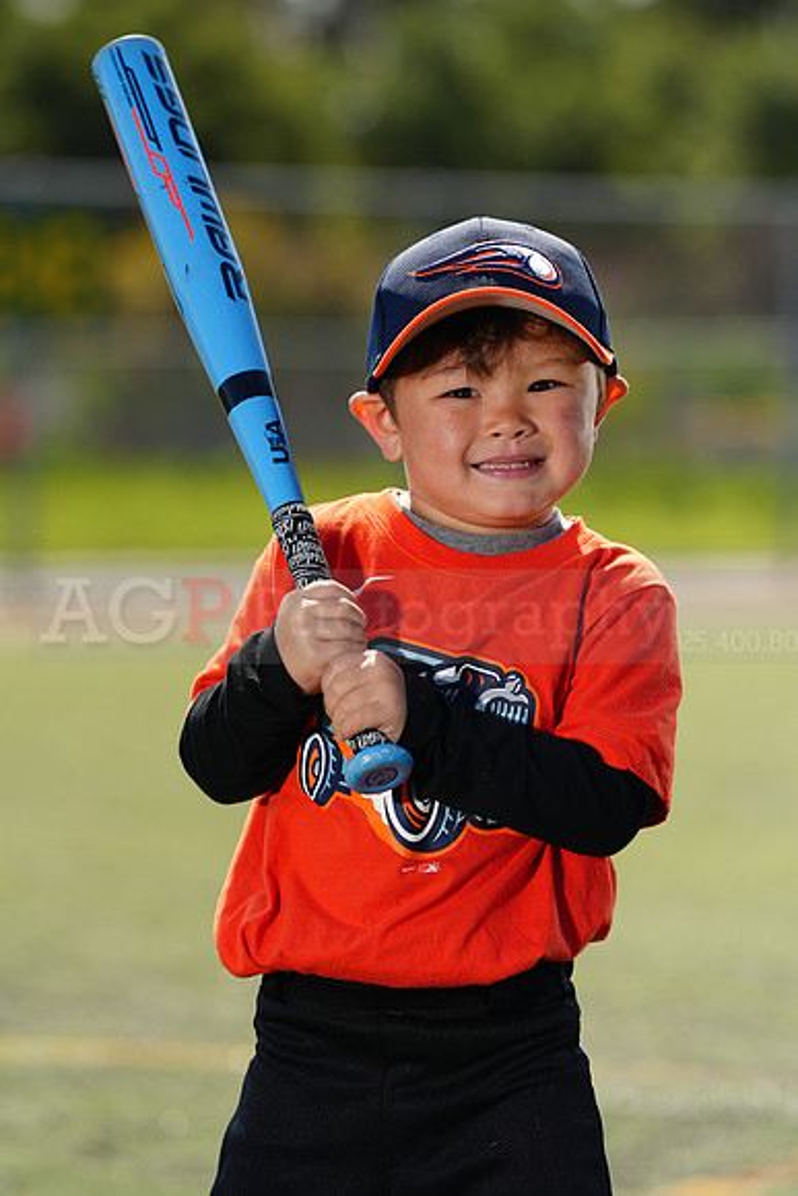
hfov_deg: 6.9
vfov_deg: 10.3
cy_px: 598
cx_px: 399
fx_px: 6646
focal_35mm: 200
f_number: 5
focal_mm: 200
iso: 50
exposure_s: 1/250
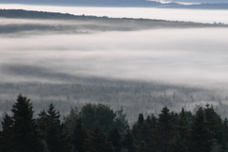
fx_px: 1875
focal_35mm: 296
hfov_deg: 6.9
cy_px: 124
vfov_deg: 4.6
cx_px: 232
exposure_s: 1/125
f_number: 5.3
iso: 1100
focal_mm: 80
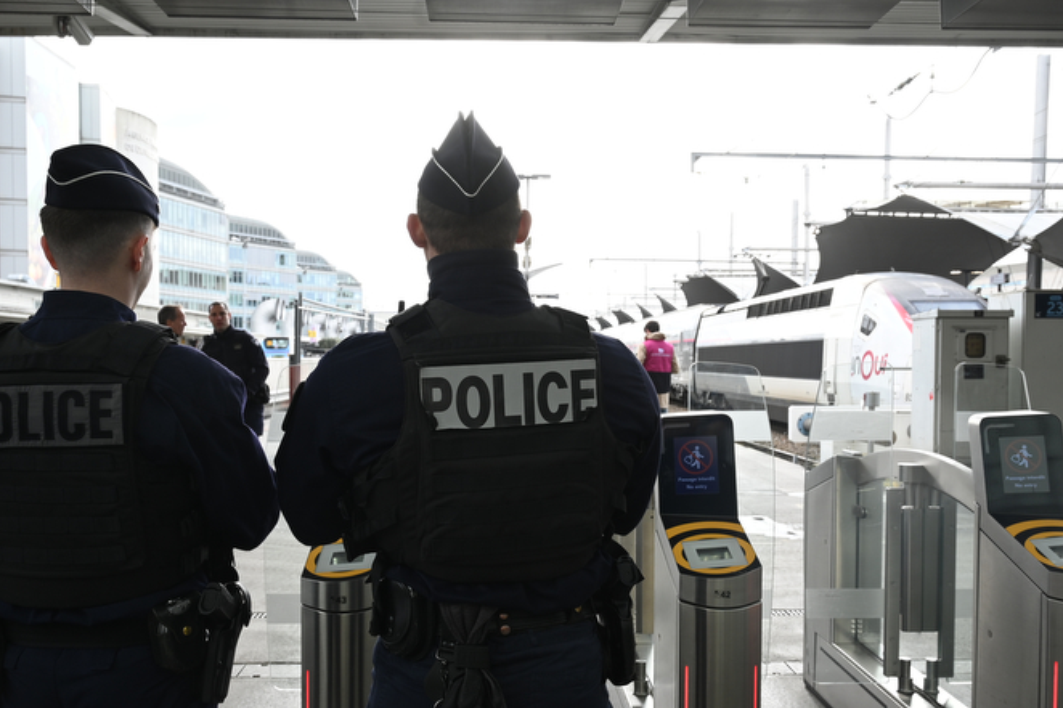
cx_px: 519
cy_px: 392
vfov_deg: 38.2
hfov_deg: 55.0
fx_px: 1020
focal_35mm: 35
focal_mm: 30.5
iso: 400
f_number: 8
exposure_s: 1/160
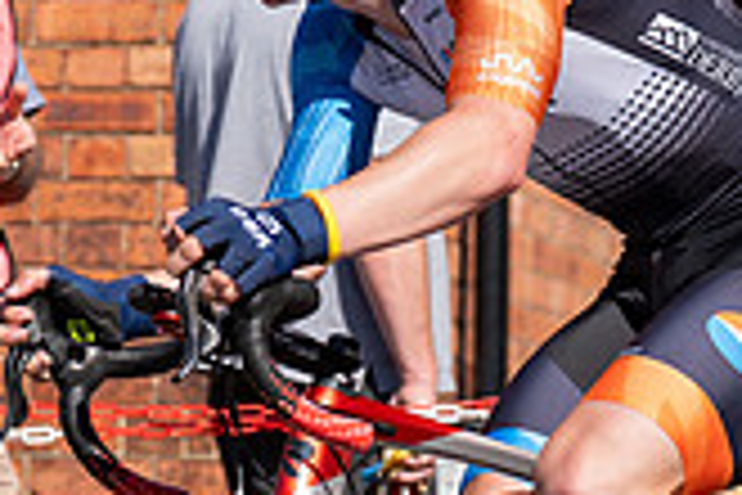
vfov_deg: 5.6
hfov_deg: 8.4
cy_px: 173
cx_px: 229
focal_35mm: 246
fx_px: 5070
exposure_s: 1/1000
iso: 100
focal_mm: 70
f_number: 3.5
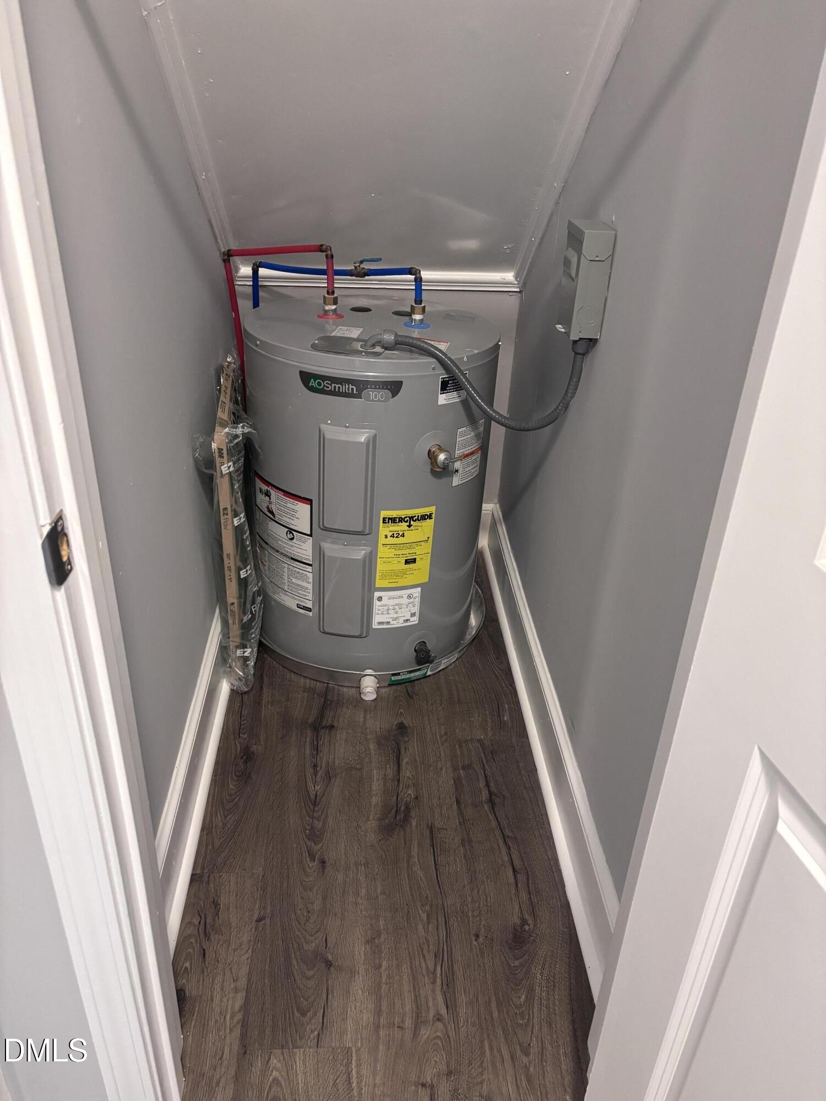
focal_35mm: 26
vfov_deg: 67.3
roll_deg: -3.2
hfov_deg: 53.1
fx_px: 827
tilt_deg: -29.0
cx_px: 413
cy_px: 550
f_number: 1.6
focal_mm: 5.96
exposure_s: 1/60
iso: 500
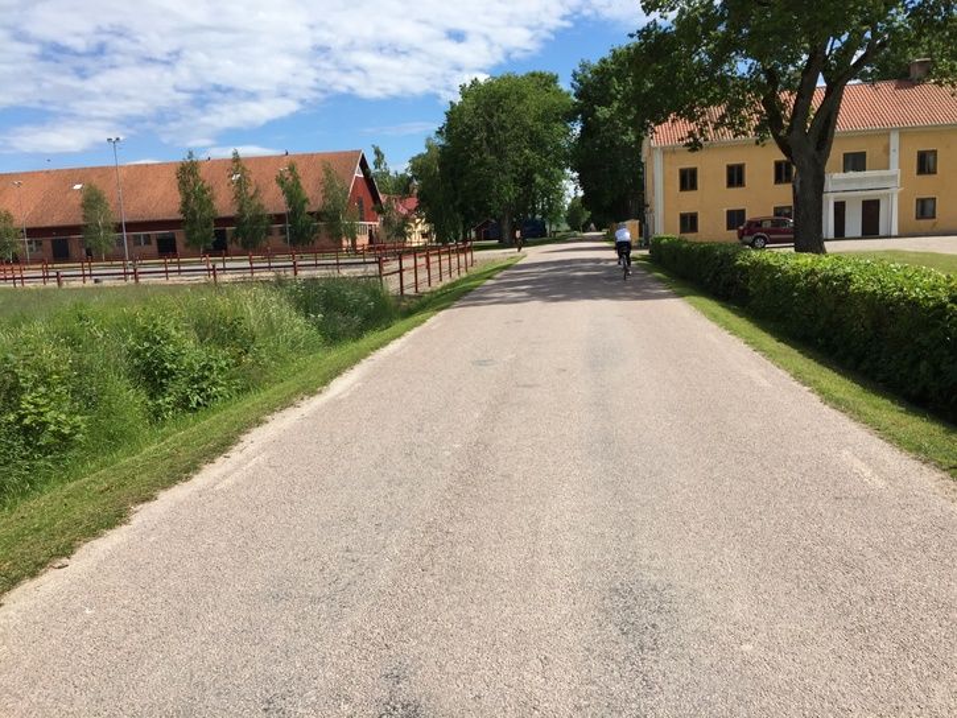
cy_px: 359
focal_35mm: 29
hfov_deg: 61.7
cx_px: 478
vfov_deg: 48.2
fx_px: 802
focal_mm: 4.15
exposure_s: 1/2198
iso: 32
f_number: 2.2
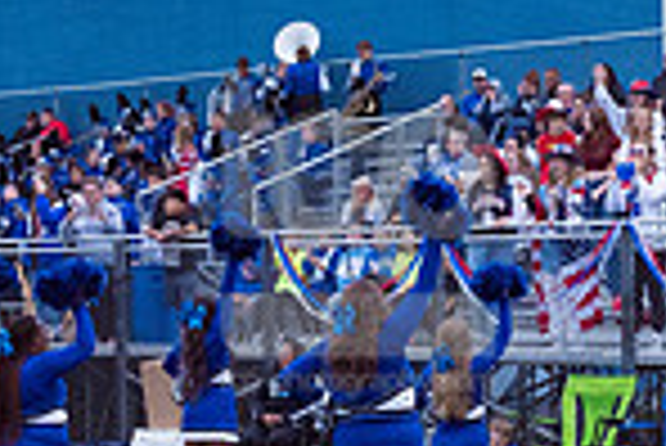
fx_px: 2315
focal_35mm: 125
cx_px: 360
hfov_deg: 16.4
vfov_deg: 11.0
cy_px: 237
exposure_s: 1/500
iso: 3200
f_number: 6.3
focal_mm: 32
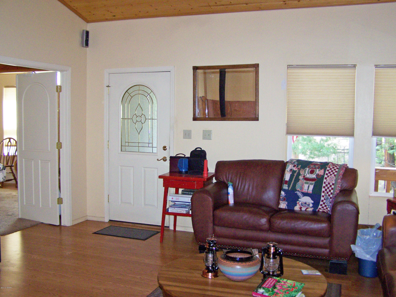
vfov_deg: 37.7
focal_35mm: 38
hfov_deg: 49.0
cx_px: 198
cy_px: 148
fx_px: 435
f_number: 2.8
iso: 160
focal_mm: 6.3
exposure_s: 1/60
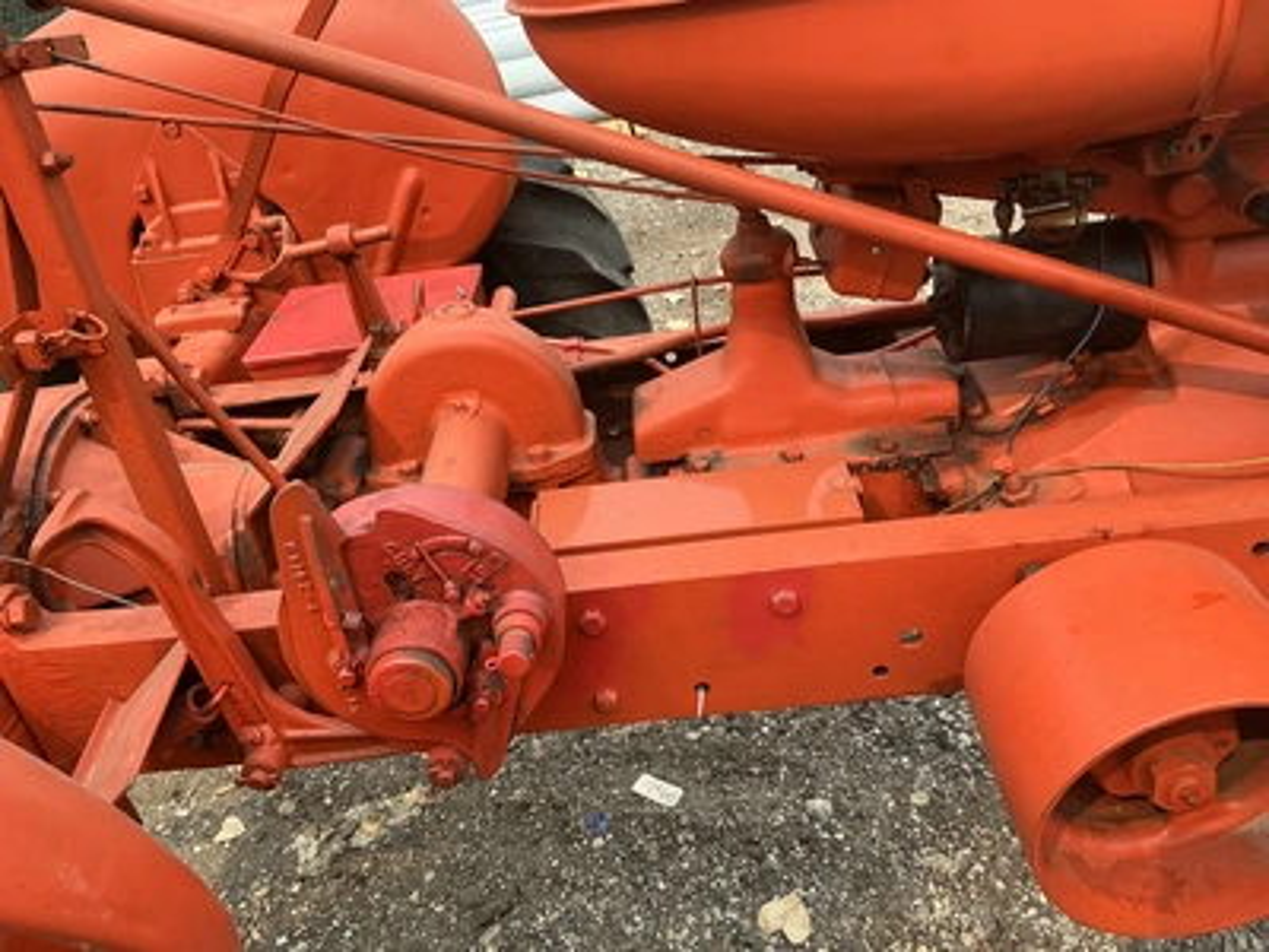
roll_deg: +11.9
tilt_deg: -30.9
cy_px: 476
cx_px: 634
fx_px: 1026
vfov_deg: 49.7
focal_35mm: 28
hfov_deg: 63.4
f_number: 1.8
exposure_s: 1/465
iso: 25
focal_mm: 3
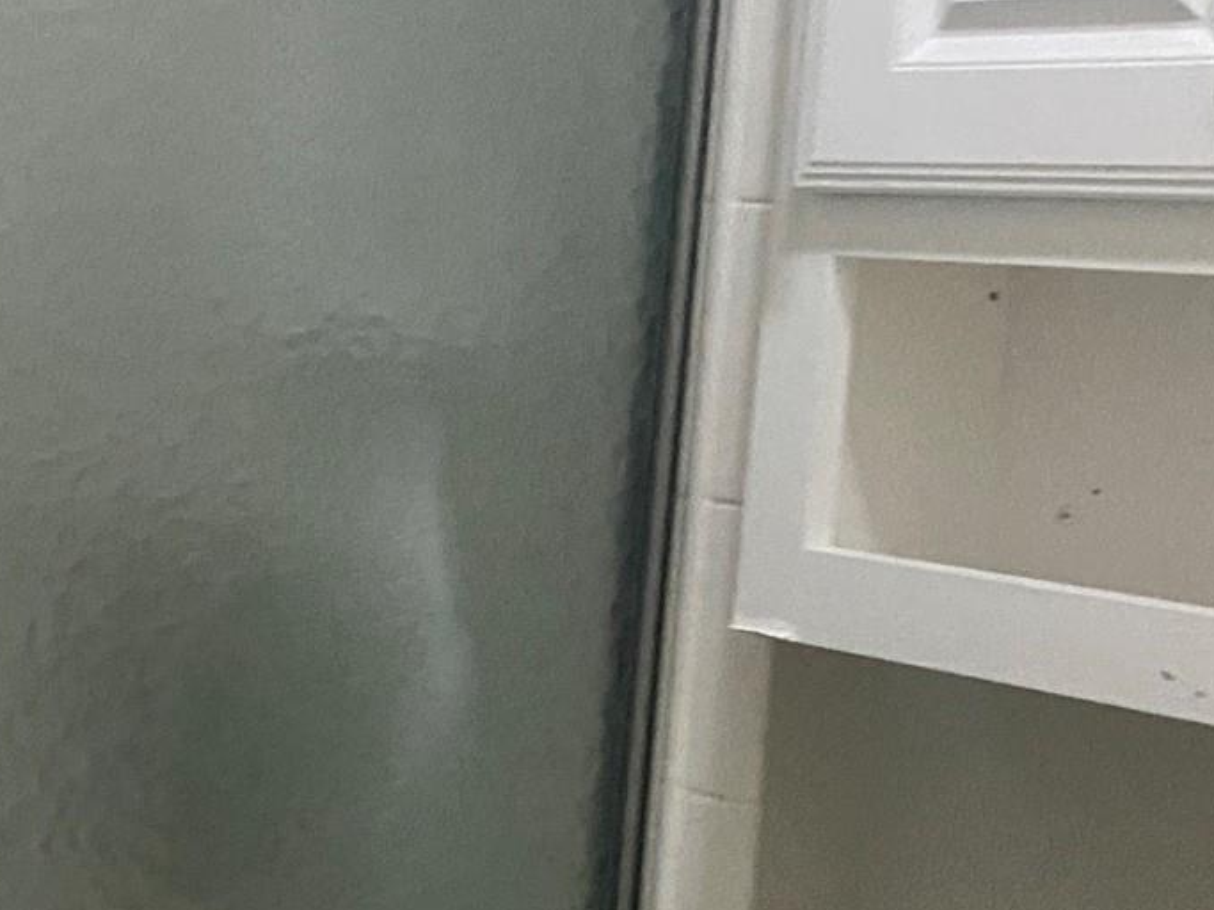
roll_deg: -3.8
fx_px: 2735
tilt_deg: -10.0
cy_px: 638
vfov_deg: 18.8
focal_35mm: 78
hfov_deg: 23.6
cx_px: -84
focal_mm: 4.25
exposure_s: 1/30
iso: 500
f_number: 1.8
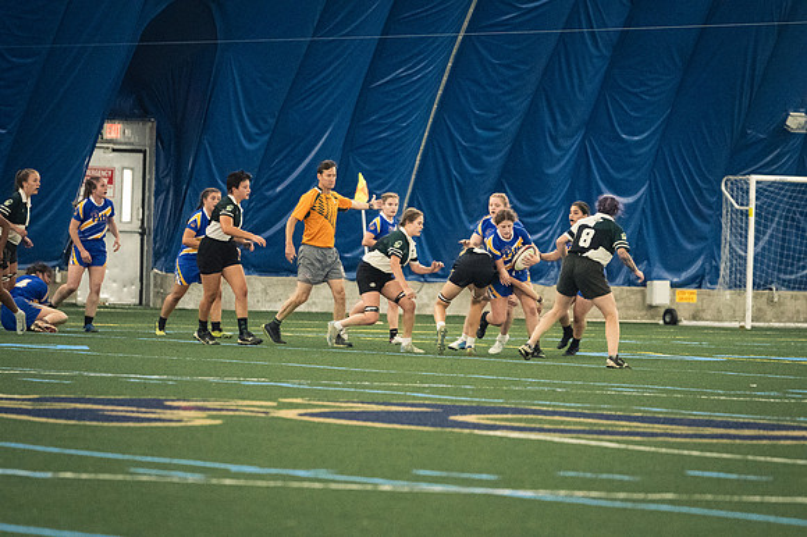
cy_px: 268
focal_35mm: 300
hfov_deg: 6.9
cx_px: 404
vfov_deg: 4.6
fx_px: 6721
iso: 11400
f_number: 2.8
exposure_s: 1/500
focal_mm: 200
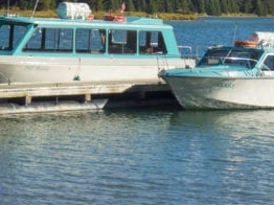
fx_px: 1360
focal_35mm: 172
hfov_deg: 11.5
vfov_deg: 8.3
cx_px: 101
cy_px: -145
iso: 100
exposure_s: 1/320
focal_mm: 22
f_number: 6.3
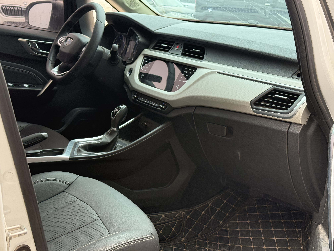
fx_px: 463
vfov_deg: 30.3
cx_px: 167
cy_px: 126
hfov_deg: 39.7
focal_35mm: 48
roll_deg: -3.2
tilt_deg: -15.0
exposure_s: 1/82
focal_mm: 6.76
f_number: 1.78
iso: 125
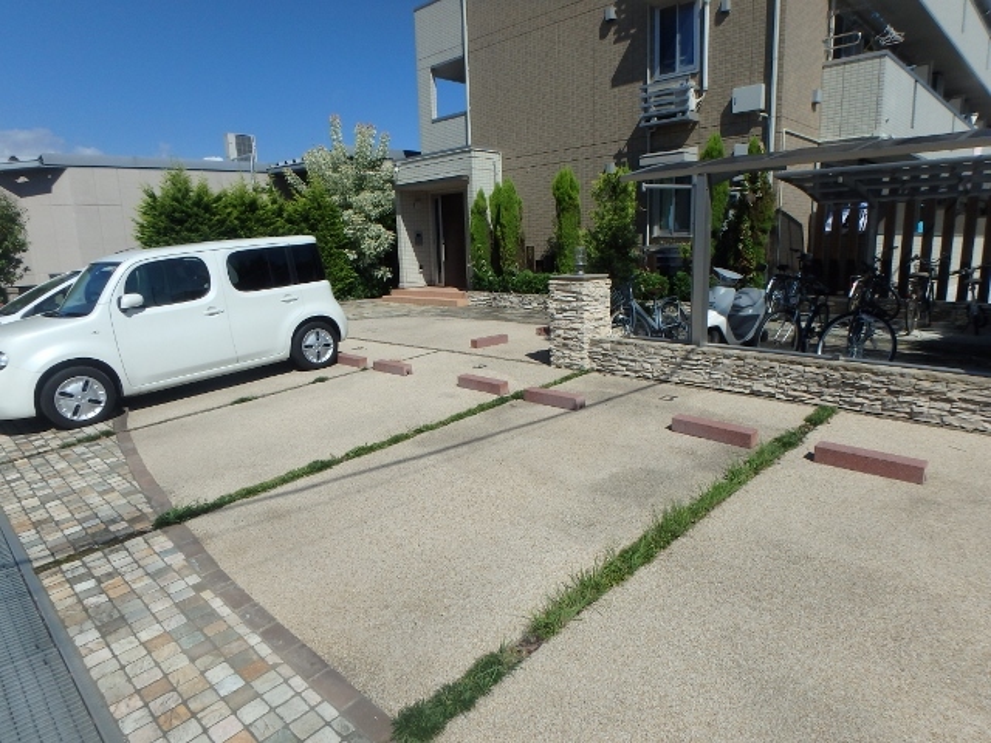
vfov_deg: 63.4
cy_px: 372
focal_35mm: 21
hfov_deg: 79.0
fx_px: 601
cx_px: 496
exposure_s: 1/1000
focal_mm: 3.7
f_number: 6
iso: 125
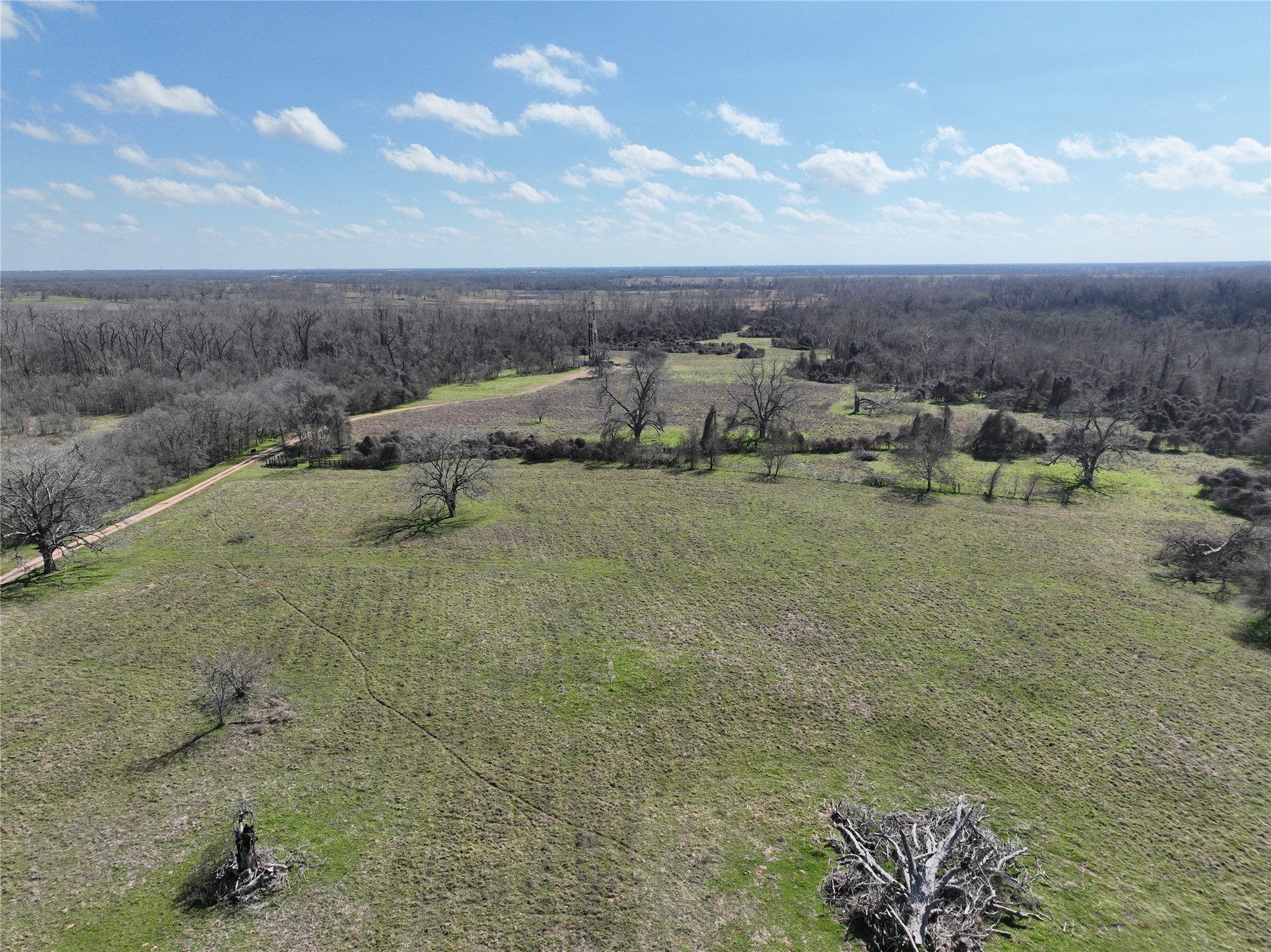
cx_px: 636
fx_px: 881
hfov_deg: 71.6
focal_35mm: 24
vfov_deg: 56.8
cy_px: 476
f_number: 2.8
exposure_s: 1/3200
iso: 200
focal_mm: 12.29
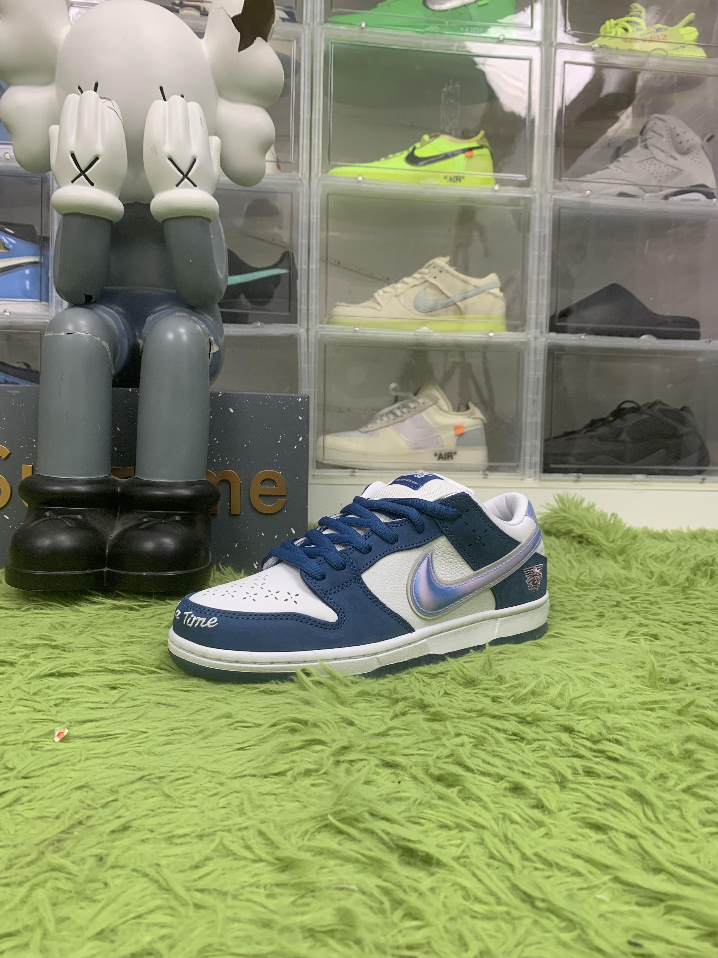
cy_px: 479
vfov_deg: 67.3
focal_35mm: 26
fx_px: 719
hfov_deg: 53.1
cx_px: 359
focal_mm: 4.25
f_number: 1.8
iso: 100
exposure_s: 1/66
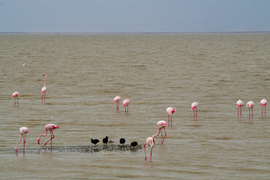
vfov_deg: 5.3
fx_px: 1946
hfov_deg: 7.9
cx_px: 135
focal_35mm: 260
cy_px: 90
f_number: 9
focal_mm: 173
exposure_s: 1/320
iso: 100
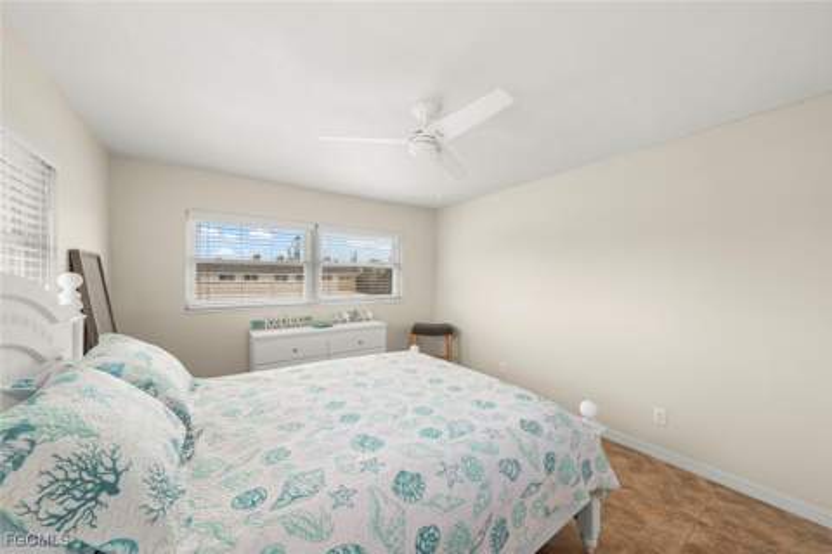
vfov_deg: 85.4
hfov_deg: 108.3
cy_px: 277
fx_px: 300
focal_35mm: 13
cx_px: 416
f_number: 10
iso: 160
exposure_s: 1/3
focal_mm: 13
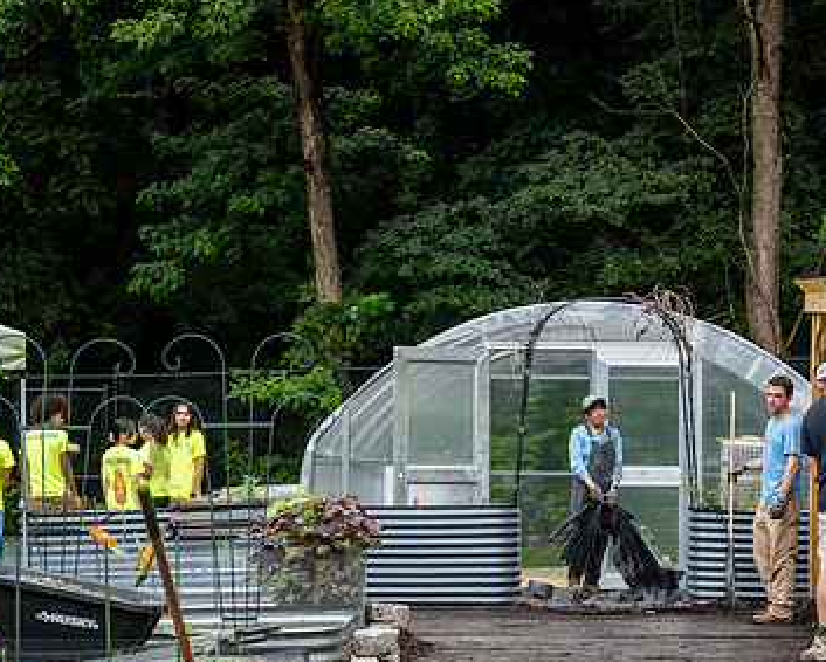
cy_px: 485
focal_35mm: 102
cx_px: 601
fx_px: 2496
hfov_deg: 18.7
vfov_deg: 15.1
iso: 400
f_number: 4.5
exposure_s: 1/400
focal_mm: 60
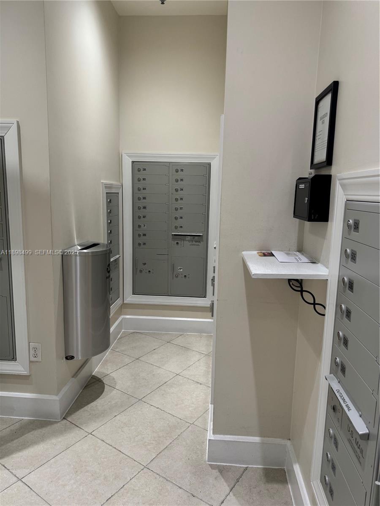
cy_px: 253
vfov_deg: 71.6
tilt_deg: -8.1
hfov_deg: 56.8
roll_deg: -0.2
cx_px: 190
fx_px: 351
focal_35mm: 24
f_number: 1.78
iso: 125
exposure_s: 1/60
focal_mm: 6.76
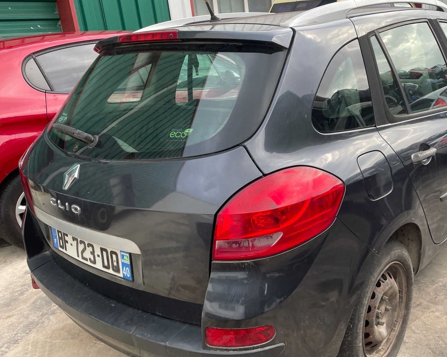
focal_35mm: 33
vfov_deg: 44.5
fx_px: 437
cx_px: 290
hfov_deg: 53.4
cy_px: 190
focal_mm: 4.2
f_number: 1.6
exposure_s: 1/121
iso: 50
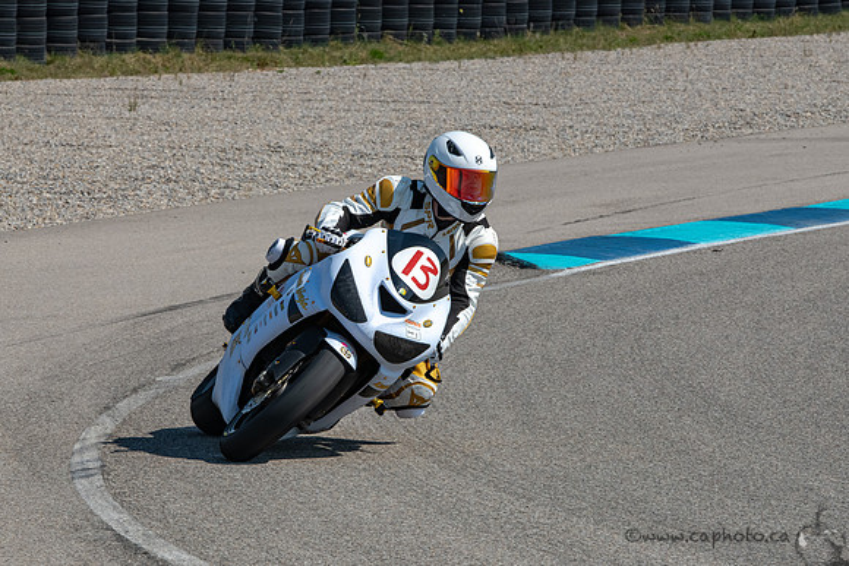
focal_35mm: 287
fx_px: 6768
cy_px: 331
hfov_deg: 7.2
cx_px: 358
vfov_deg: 4.8
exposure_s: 1/800
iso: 500
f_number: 16
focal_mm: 200
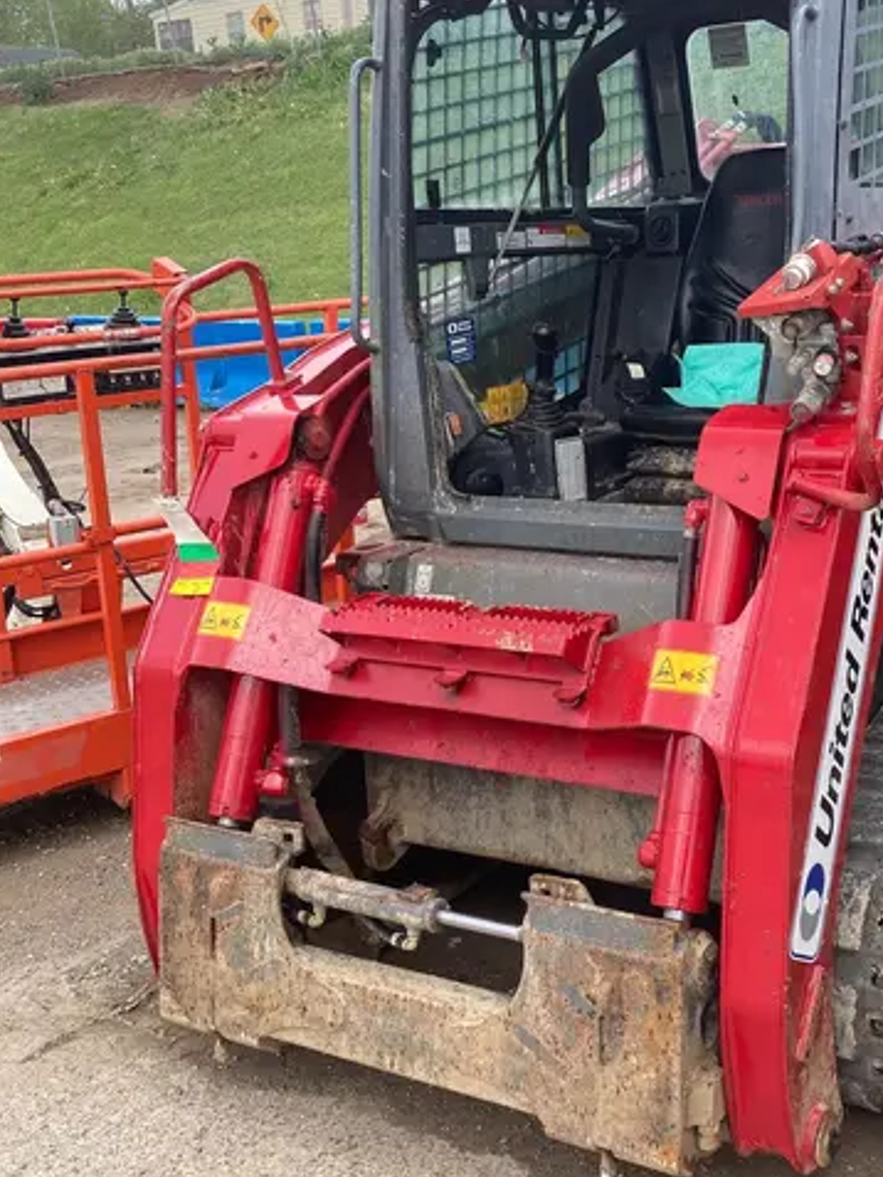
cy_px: 549
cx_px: 661
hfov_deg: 33.0
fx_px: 1462
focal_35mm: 43
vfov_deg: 43.8
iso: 20
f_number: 1.8
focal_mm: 3.99
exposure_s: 1/426
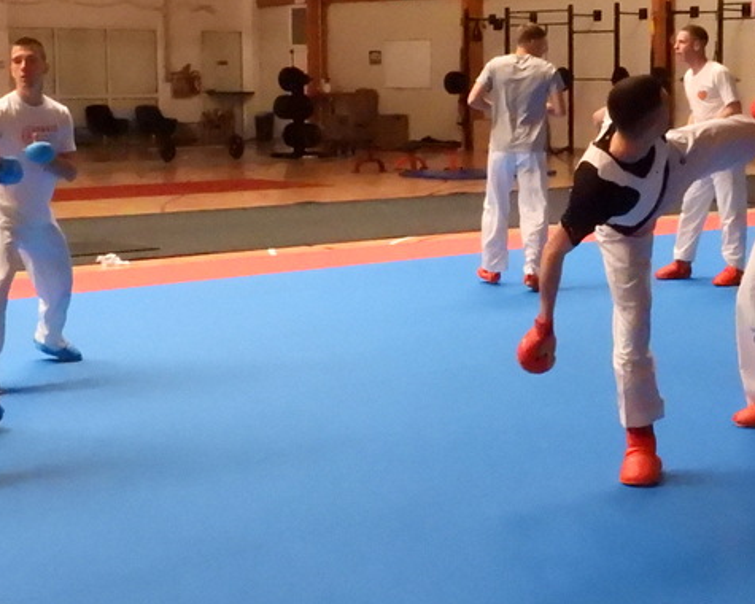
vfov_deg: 20.7
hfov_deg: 25.5
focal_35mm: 74
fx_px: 1654
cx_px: 521
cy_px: 227
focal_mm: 5.4
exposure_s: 1/320
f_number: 7.1
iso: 3200
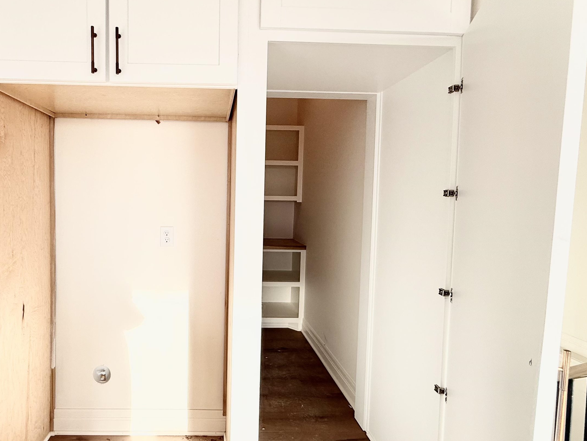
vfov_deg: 66.0
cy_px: 211
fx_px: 339
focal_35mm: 20
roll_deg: -1.1
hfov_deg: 80.2
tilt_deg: -2.9
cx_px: 221
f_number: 2.2
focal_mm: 2.22
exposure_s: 1/461
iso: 64
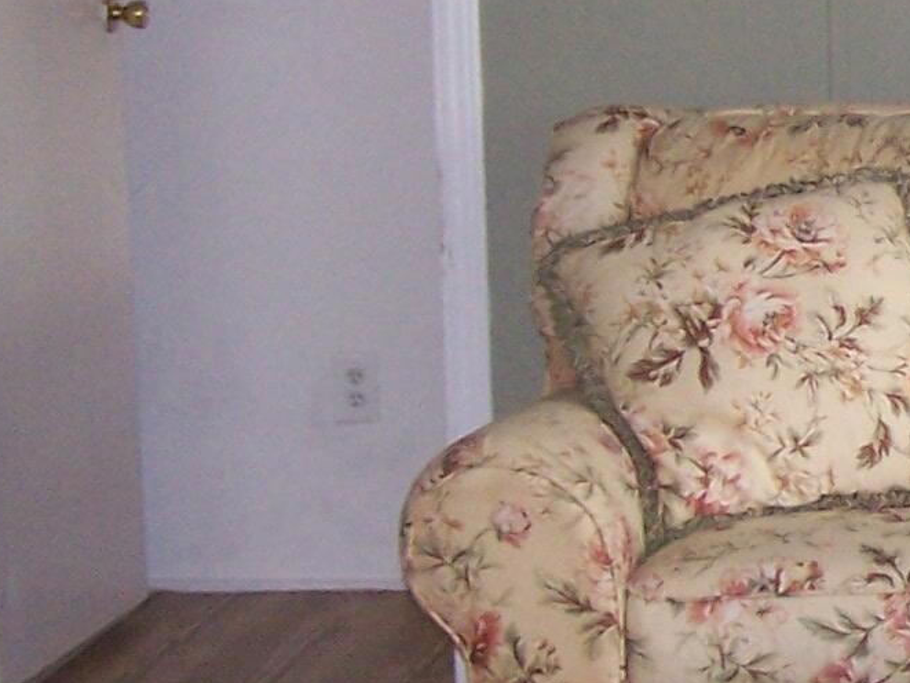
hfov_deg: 12.7
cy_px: 344
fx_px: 3891
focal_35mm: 148
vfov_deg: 10.0
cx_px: 1357
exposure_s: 1/60
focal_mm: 6.3
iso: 140
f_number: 2.8
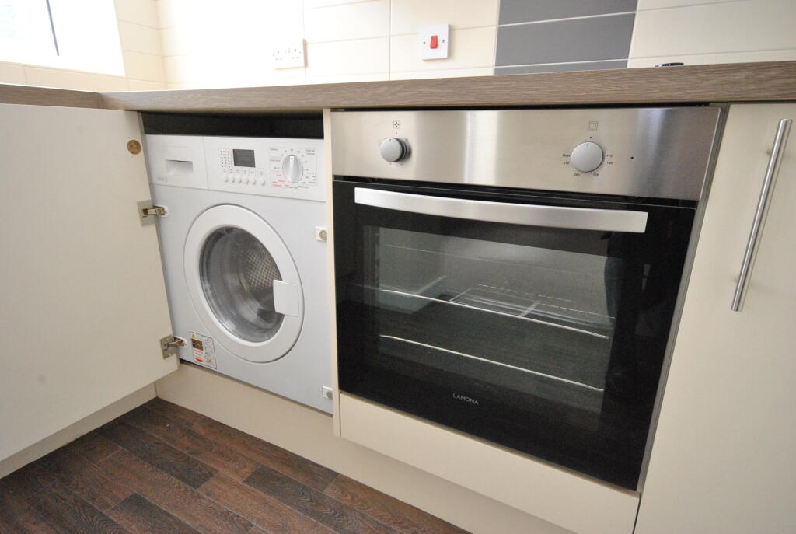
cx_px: 398
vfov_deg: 63.4
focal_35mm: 20
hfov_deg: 85.3
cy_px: 267
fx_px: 432
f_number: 8
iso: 1600
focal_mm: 13
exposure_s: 1/60
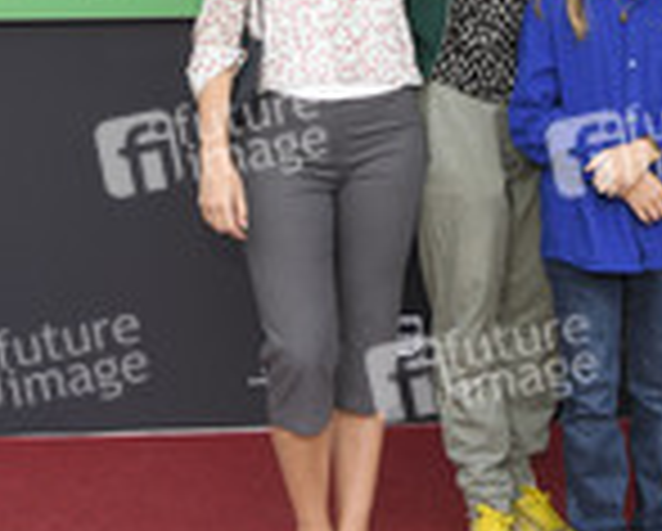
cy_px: 32
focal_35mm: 92
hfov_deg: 20.5
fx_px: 1805
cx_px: 543
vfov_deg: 16.5
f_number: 5
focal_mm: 32
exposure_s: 1/320
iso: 800
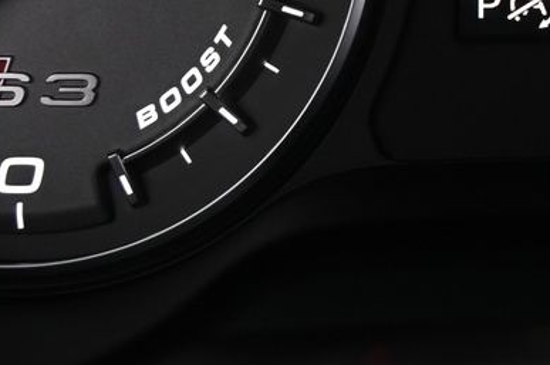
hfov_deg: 12.0
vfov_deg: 8.1
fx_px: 2563
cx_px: 618
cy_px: -74
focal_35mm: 168
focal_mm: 40
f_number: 4
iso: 2000
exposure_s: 1/25
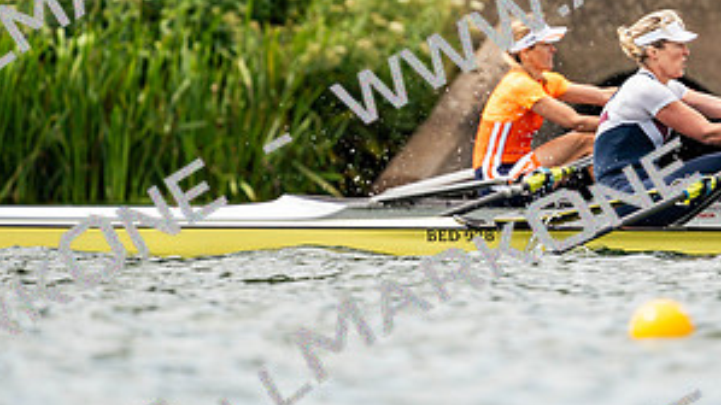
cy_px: 131
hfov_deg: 1.8
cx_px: 629
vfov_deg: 1.0
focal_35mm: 1220
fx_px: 23318
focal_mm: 600
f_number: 6.3
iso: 400
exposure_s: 1/2000
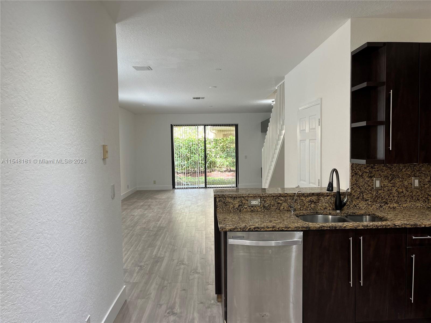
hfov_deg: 67.3
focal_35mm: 26
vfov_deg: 53.1
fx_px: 324
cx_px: 216
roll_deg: +0.6
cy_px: 162
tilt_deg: -2.7
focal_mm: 5.1
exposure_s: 1/60
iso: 100
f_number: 1.6
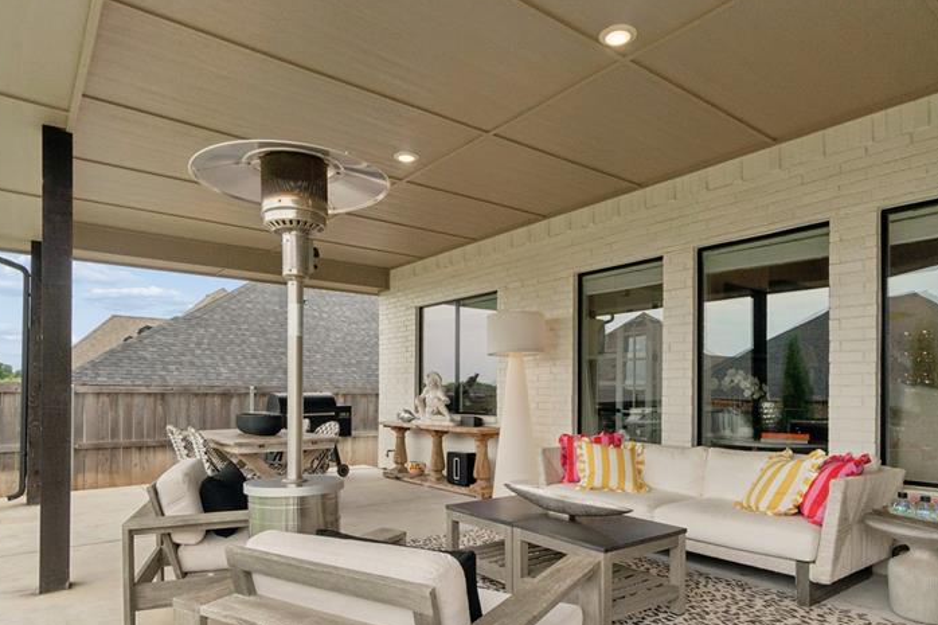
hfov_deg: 78.6
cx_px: 474
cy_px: 402
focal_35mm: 22
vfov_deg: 56.3
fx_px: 573
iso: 100
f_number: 9
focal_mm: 10
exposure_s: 1/160
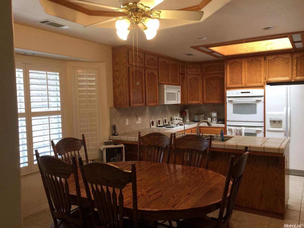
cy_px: 114
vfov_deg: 48.2
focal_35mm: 29
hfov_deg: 61.7
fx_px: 255
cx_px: 152
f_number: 2.2
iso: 32
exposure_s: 1/30
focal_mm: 4.15
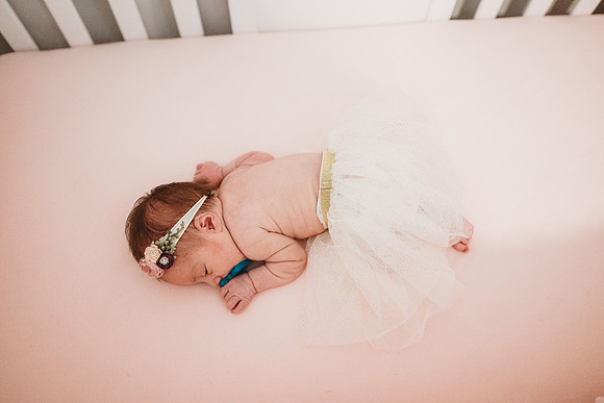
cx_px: 302
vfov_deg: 53.2
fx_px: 403
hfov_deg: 73.7
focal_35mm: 24
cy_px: 202
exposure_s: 1/160
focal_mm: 24
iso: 1600
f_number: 2.2
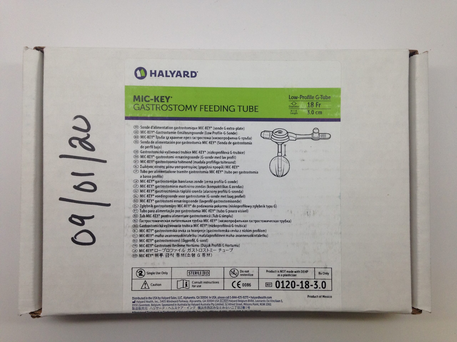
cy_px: 171
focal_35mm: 33
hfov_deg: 55.4
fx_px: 436
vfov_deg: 42.9
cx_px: 228
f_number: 2.4
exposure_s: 1/120
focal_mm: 4.12
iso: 80
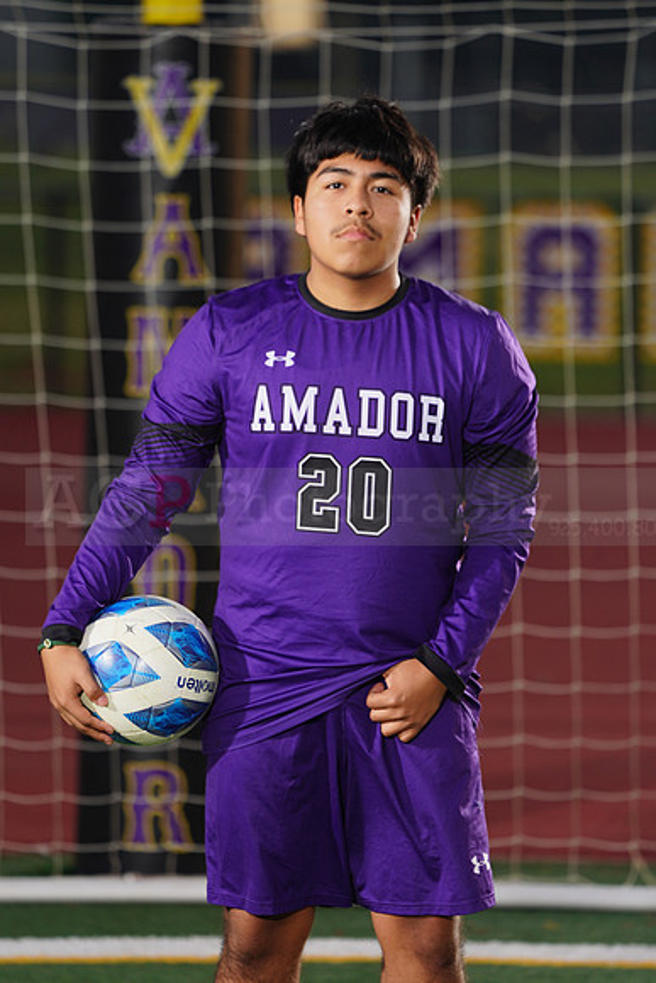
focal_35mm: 355
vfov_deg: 5.8
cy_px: 492
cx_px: 328
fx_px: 9697
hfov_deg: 3.9
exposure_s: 1/200
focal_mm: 355
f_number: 7.1
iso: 200
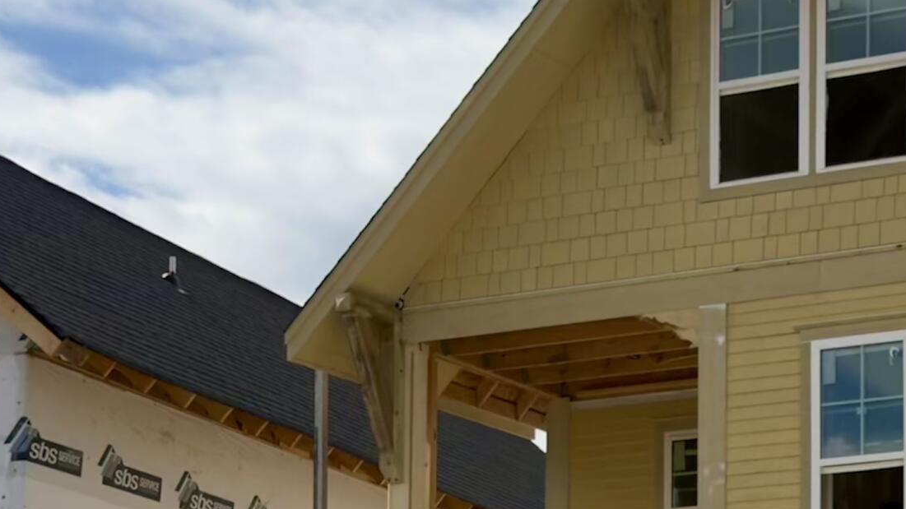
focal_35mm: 95
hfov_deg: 21.4
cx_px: 987
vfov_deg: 12.6
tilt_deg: +4.6
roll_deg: +0.8
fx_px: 2282
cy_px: 450
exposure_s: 1/9615
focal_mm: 6.76
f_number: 1.78
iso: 64
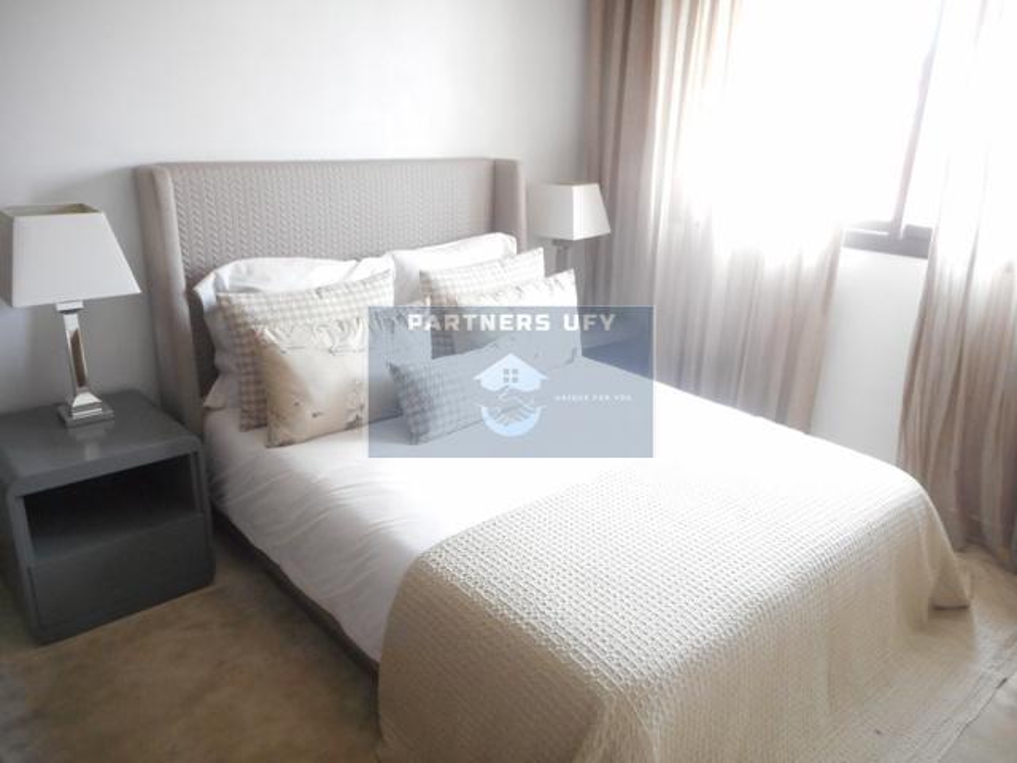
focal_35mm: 25
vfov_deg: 54.9
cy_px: 382
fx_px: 734
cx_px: 508
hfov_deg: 69.4
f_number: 3.7
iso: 400
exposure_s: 1/13
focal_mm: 4.5
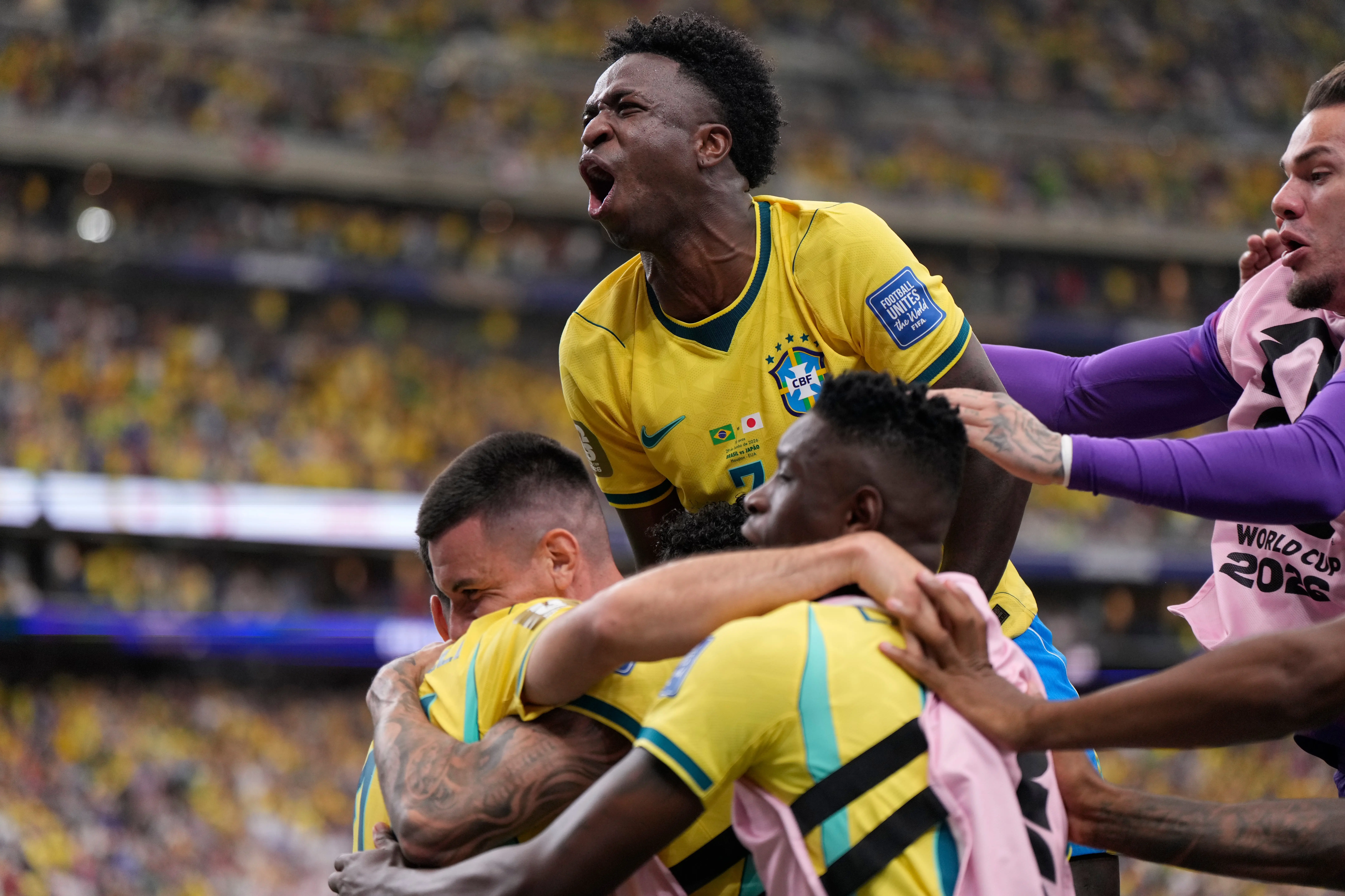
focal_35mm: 123
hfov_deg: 16.7
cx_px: 672
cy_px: 448
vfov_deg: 11.1
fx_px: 4595
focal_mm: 123
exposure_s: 1/2500
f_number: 2.8
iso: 2000
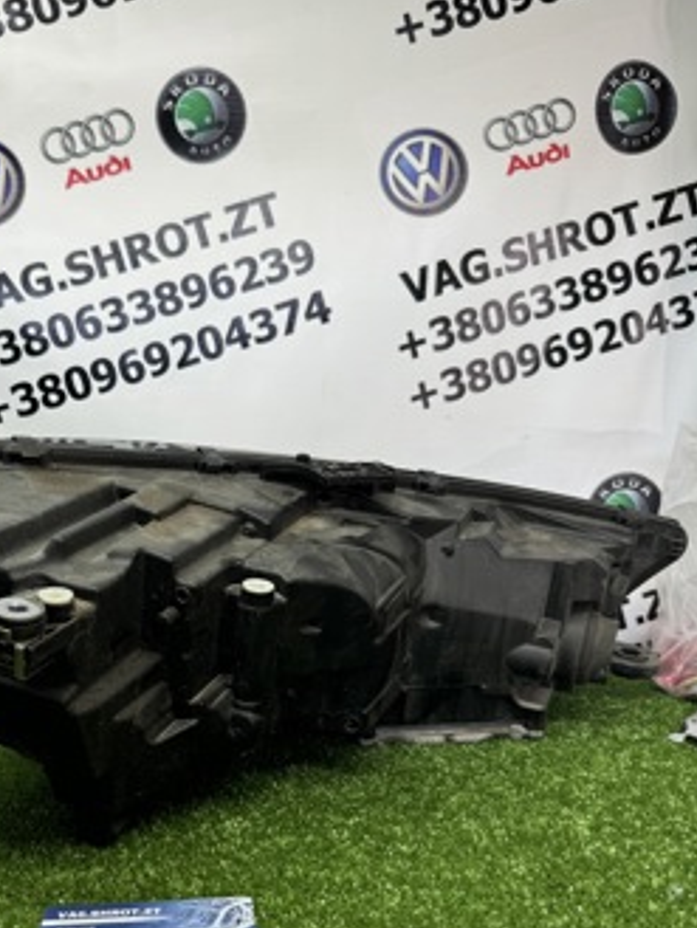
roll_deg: +1.5
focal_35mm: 35
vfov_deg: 52.1
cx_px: 198
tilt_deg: -7.1
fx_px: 939
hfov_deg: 39.9
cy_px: 575
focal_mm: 6.76
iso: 64
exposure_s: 1/162
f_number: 1.78
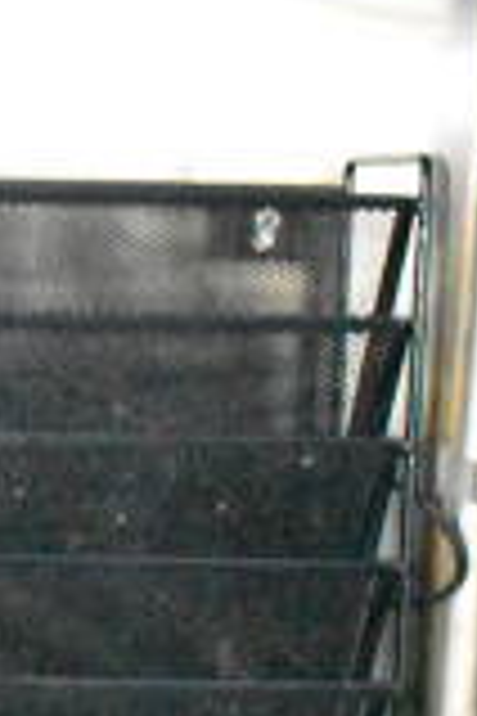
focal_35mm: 127
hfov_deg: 9.7
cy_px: 381
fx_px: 2524
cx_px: -612
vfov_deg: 16.1
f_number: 3.8
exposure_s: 1/30
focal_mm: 22
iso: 25600
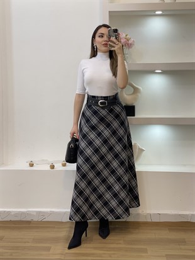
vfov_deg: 36.8
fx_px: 390
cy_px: 130
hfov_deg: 28.0
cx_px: 98
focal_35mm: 52
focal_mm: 6
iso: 64
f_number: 2
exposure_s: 1/100
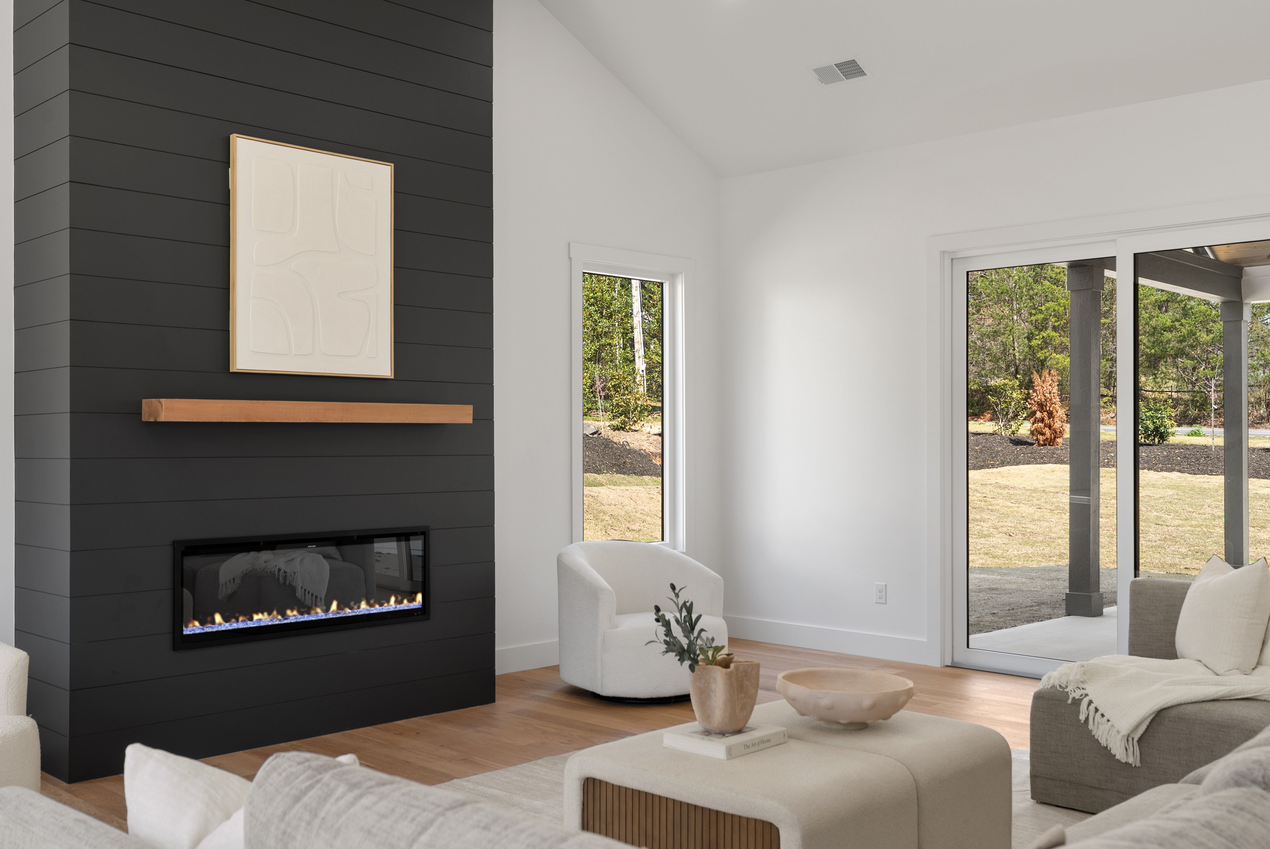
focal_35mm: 35
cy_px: 424
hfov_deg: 54.4
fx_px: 1235
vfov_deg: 37.9
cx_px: 635
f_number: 8
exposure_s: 1/4
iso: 80
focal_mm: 35
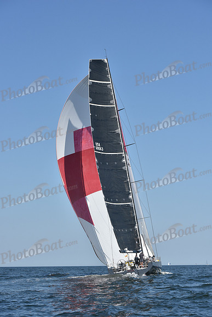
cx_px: 106
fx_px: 662
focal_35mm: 75
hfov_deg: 18.2
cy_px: 158
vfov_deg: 27.0
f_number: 8
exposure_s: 1/1250
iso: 250
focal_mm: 75
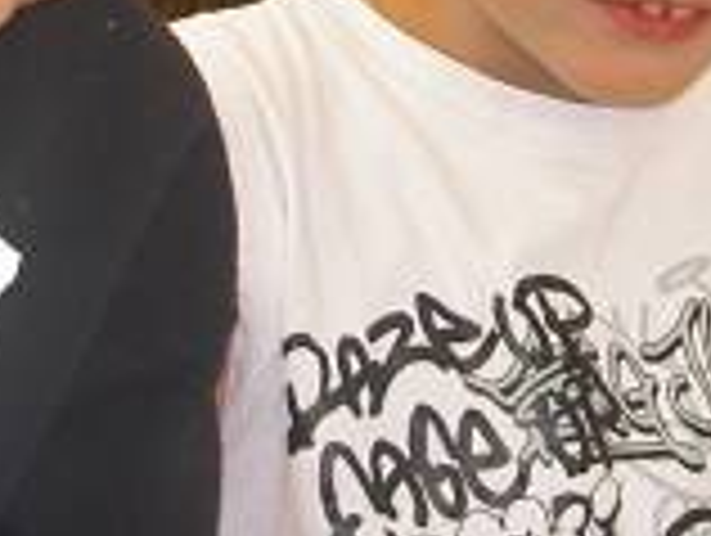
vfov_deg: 7.5
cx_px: 324
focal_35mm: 197
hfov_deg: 10.0
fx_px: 4052
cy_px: -45
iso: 100
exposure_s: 1/60
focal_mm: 8
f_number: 2.8
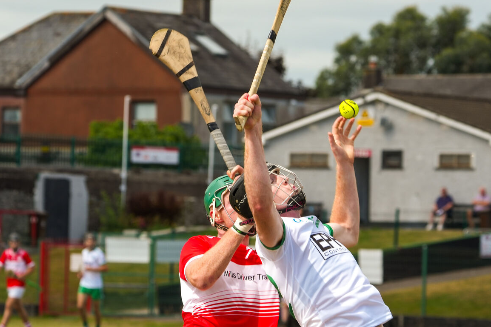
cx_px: 254
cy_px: 165
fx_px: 2836
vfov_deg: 6.6
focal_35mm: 208
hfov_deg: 9.9
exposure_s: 1/1000
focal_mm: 200
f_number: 8
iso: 320
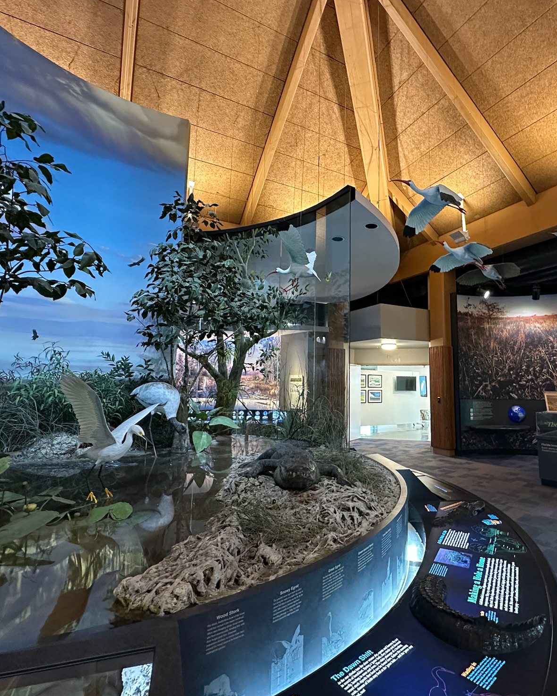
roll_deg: -0.4
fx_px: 392
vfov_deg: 83.3
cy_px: 337
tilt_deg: +7.4
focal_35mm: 19
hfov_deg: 70.0
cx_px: 340
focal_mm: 2.22
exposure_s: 1/60
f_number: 2.2
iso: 800
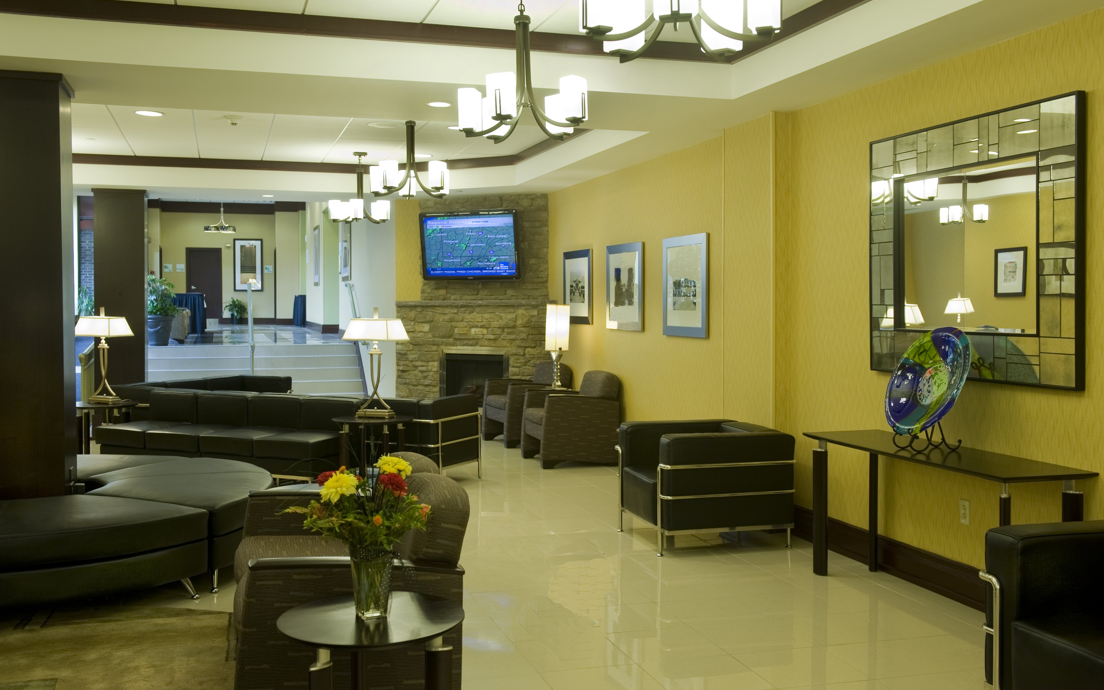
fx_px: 1113
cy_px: 320
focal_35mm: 37
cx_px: 551
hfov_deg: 52.8
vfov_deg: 34.4
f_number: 7.1
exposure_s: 1/10
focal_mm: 36
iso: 400
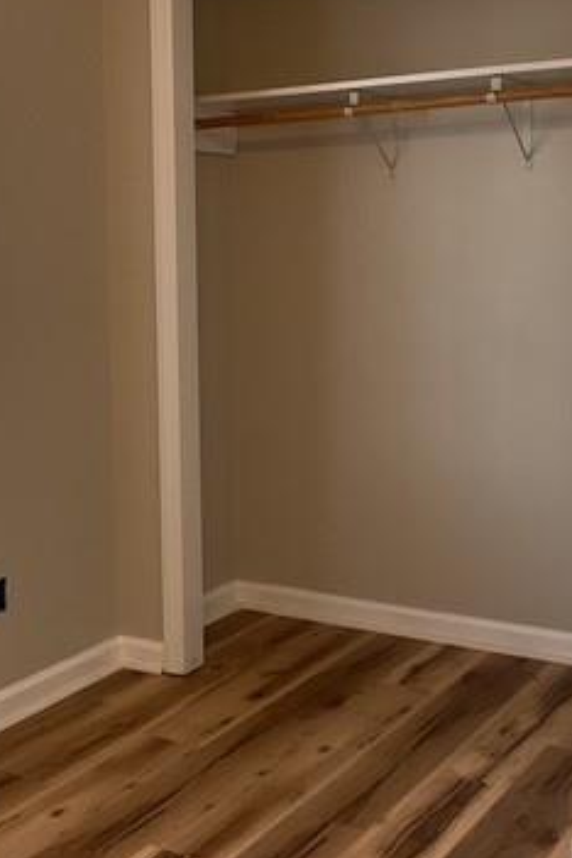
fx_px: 1311
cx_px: 83
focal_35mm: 55
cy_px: 401
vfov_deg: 36.2
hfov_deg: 24.1
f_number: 1.8
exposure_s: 1/120
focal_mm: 3
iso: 32
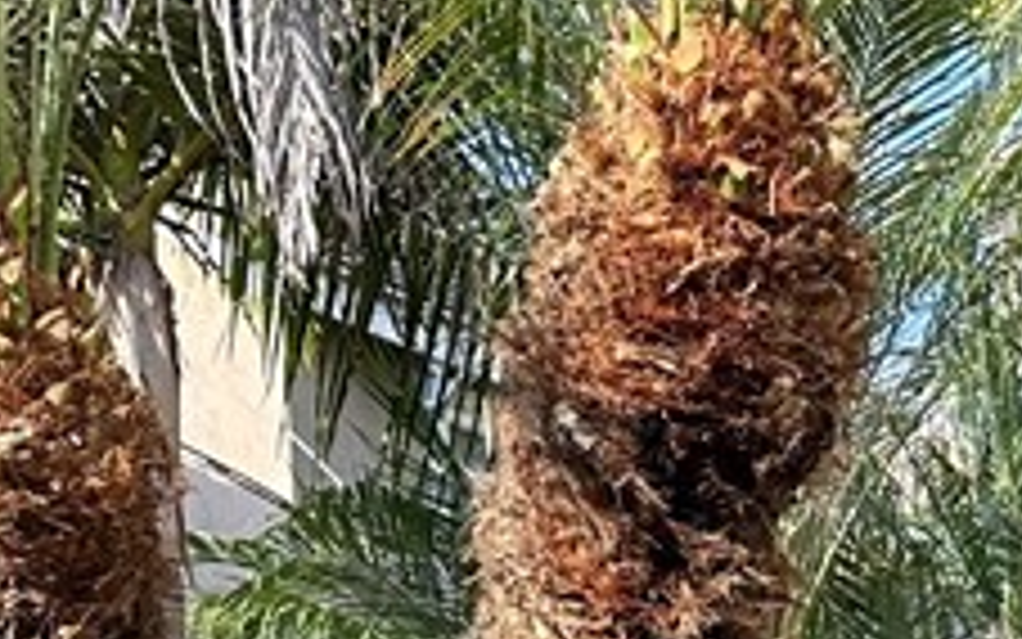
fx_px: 3204
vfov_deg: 9.8
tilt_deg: -5.6
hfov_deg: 17.2
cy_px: 1602
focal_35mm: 115
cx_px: 1252
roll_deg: +0.8
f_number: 1.78
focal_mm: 6.86
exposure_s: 1/779
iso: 80
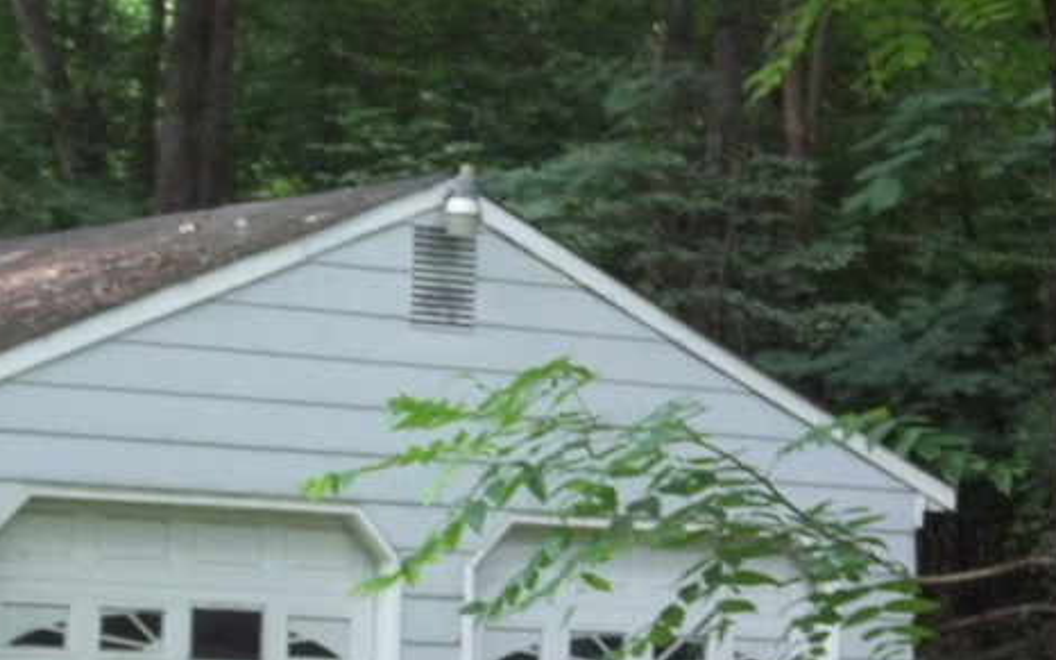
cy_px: 578
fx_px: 4086
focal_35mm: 142
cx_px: 215
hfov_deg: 14.6
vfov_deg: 9.2
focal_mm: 11
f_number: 4.1
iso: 160
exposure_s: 1/100
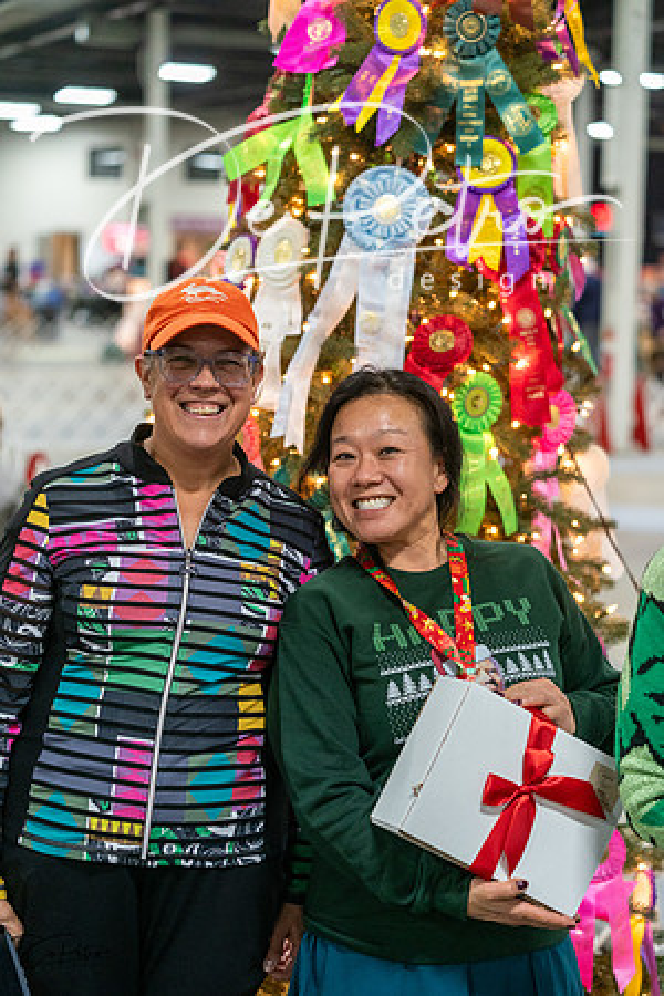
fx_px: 1937
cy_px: 498
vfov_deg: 28.8
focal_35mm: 70
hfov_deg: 19.5
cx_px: 332
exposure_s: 1/160
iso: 3200
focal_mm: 70
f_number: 2.8
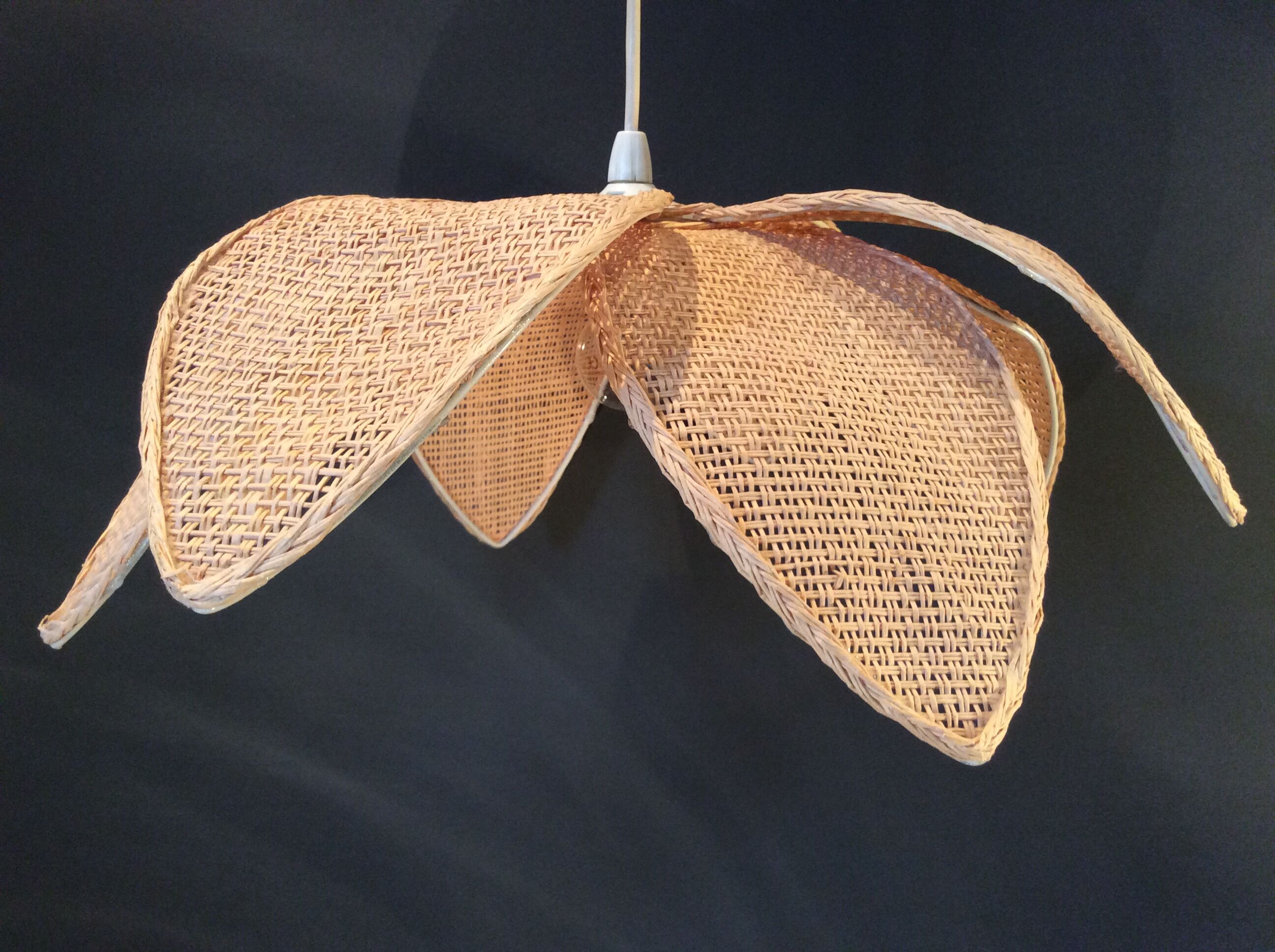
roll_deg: +1.0
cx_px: 638
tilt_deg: -9.6
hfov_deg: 56.9
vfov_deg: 44.1
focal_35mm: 32
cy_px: 476
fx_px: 1177
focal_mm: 3.3
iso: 125
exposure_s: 1/25
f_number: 2.4
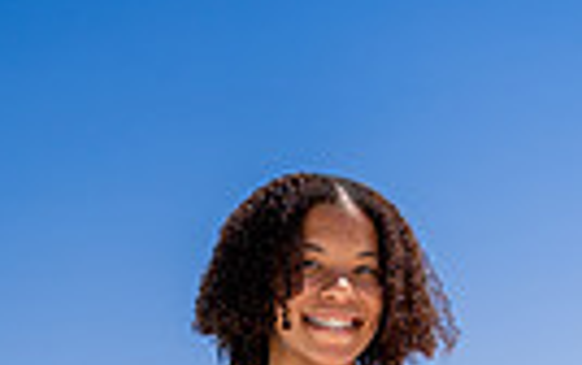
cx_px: 321
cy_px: 882
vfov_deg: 11.1
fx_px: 1572
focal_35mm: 99
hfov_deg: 21.0
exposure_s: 1/250
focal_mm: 29
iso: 100
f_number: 9
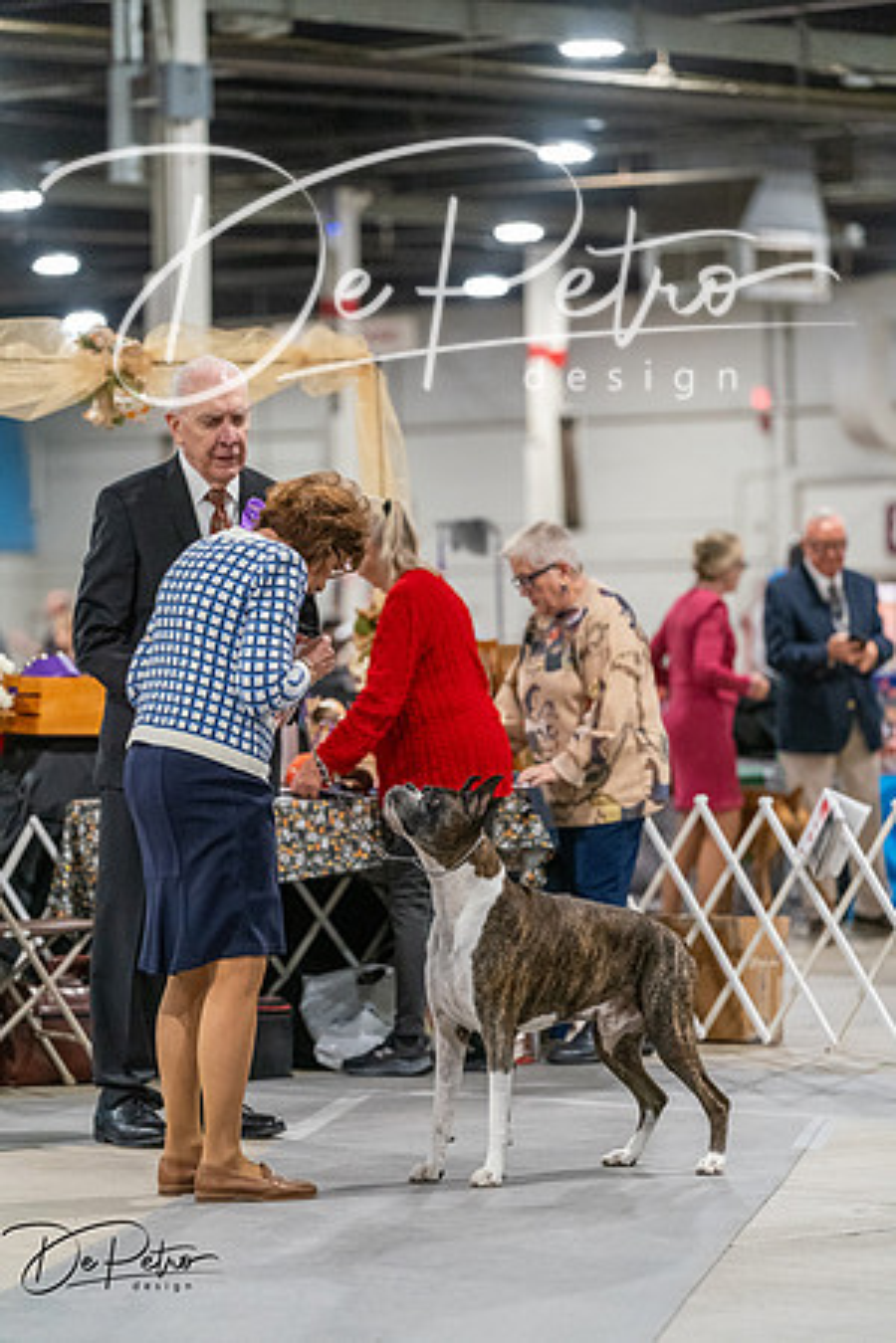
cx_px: 448
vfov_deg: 12.3
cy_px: 672
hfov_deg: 8.2
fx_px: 6234
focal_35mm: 167
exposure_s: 1/250
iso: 6400
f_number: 3.5
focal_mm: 167
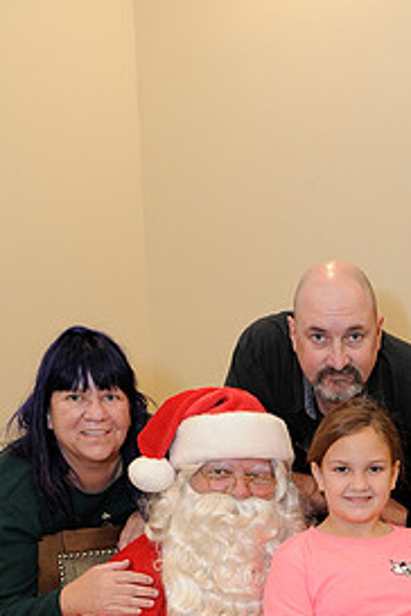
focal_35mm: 51
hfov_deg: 25.6
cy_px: 627
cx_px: 375
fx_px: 873
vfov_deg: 35.0
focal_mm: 24
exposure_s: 1/100
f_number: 4
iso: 1600
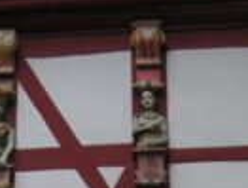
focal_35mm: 280
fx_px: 2012
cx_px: 76
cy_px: 194
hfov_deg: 7.1
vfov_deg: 5.3
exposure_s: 1/90
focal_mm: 15.2
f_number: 4.8
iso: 80
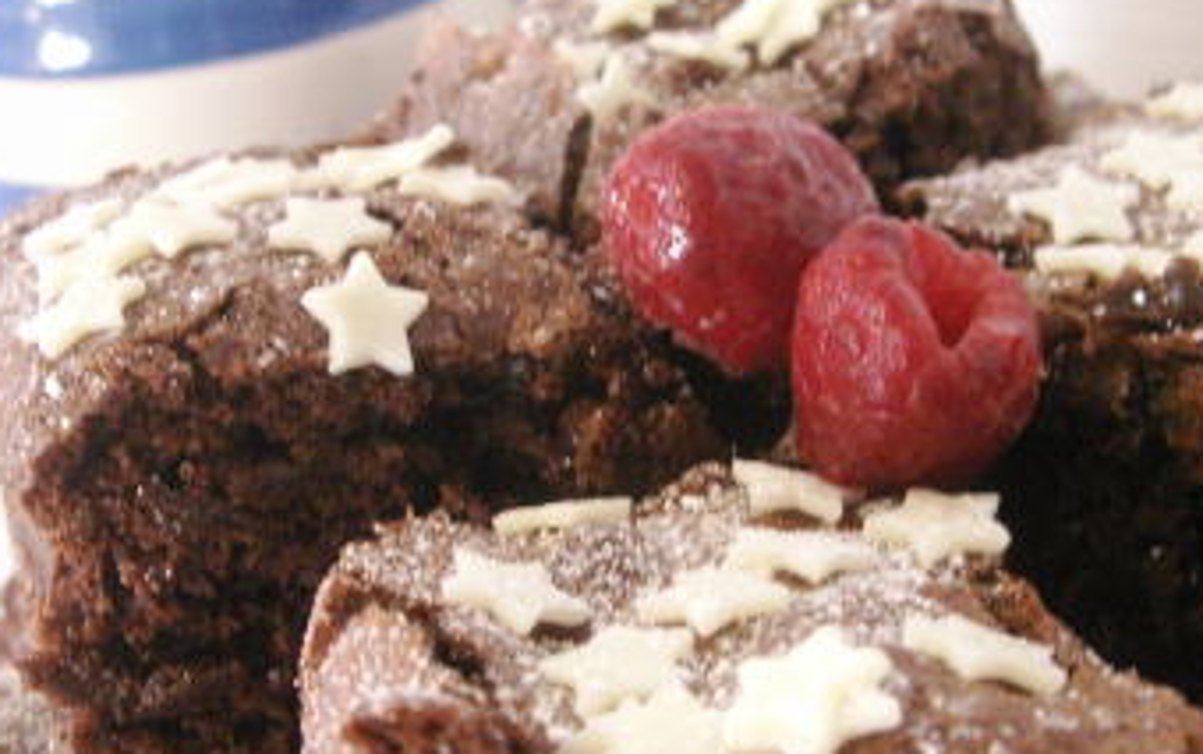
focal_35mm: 59
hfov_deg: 34.5
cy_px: 428
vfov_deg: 22.0
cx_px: 630
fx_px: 1936
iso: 160
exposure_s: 1/15
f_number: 3.5
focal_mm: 7.7
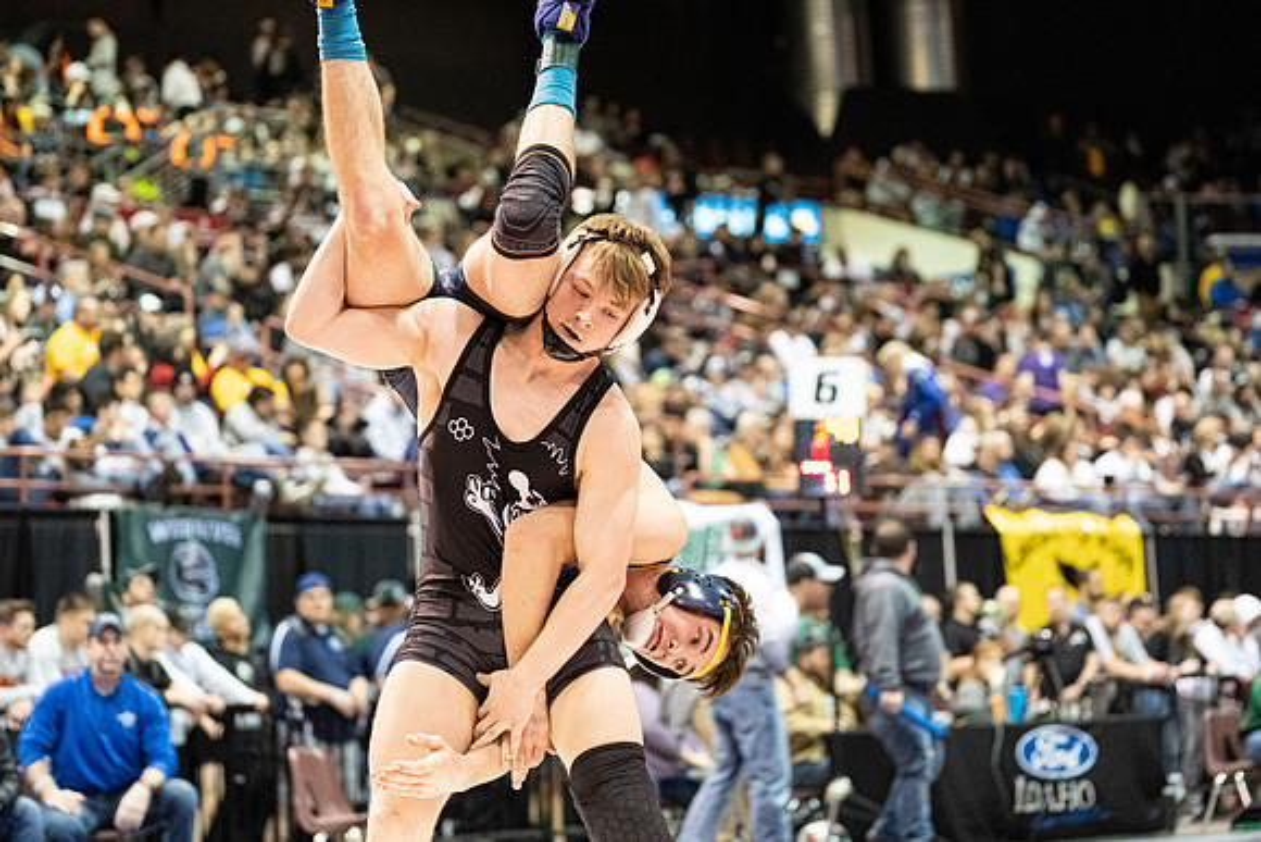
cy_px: 421
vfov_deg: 11.8
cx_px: 630
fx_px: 4064
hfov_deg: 17.6
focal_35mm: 116
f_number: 4
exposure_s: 1/500
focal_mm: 116
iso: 12800
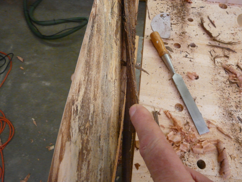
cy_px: 91
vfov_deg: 49.7
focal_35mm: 28
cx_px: 121
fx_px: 196
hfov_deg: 63.4
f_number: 2.8
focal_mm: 4.6
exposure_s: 1/50
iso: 400
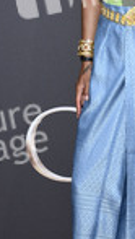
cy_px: 62
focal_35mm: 137
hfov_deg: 8.8
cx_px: 142
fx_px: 869
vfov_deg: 15.6
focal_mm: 48
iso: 320
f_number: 5.6
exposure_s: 1/250
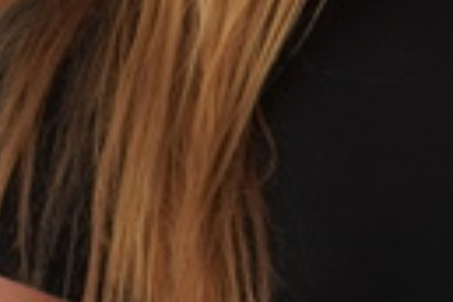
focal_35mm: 246
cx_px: 1303
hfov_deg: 7.5
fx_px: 3095
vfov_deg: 5.6
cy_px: 181
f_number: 4
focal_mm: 31
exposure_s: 1/160
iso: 200
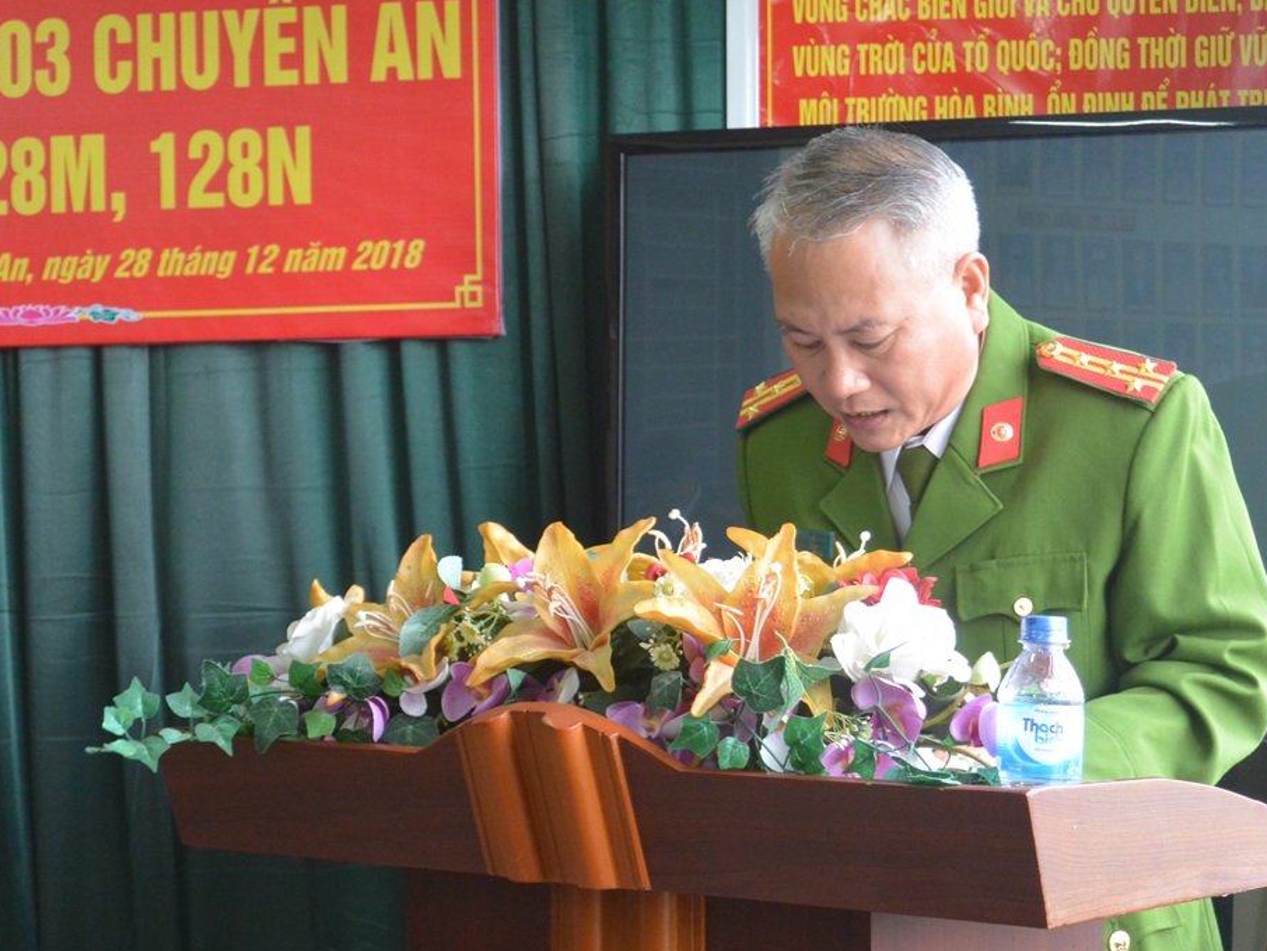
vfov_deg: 19.9
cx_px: 710
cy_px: 476
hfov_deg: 26.3
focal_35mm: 74
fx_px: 2709
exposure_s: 1/30
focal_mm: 25.2
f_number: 5.3
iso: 800
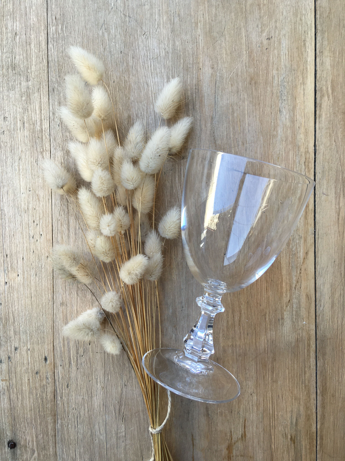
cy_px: 230
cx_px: 172
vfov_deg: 61.7
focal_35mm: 29
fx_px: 385
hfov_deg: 48.2
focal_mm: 4.15
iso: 25
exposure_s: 1/100
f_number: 2.2
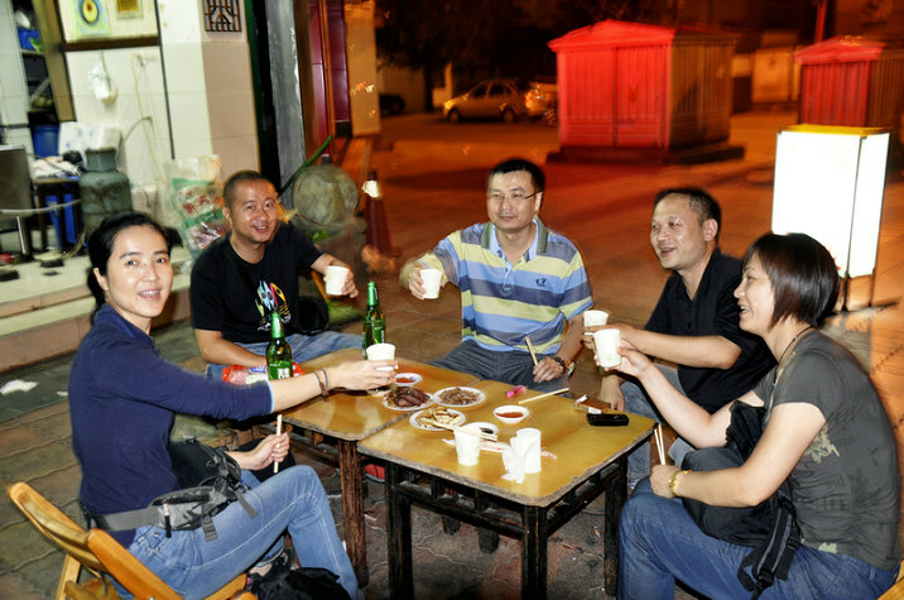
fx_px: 903
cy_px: 300
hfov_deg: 53.2
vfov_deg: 36.8
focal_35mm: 36
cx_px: 452
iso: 200
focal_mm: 24
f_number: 3.8
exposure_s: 1/1.3
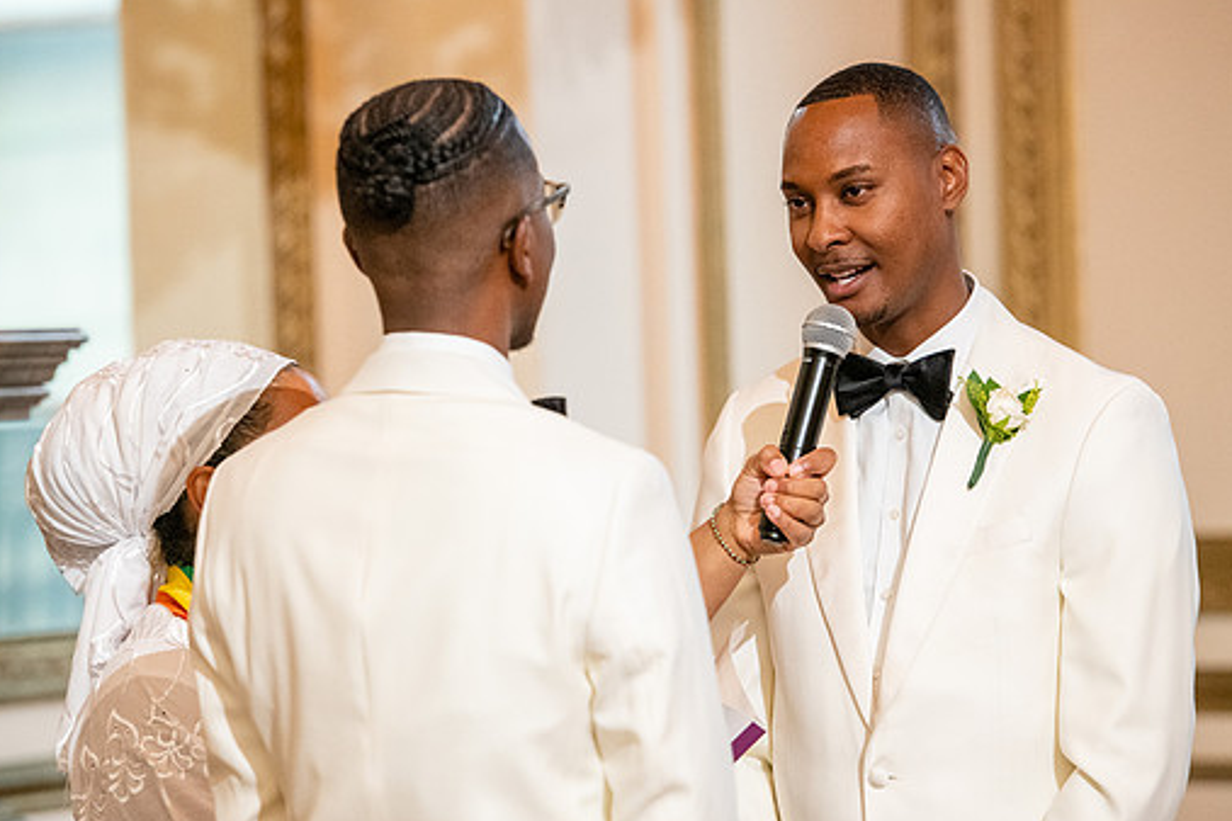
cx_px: 571
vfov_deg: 7.5
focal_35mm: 183
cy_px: 446
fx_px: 6262
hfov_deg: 11.2
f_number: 4.5
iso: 3200
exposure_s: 1/320
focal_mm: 160
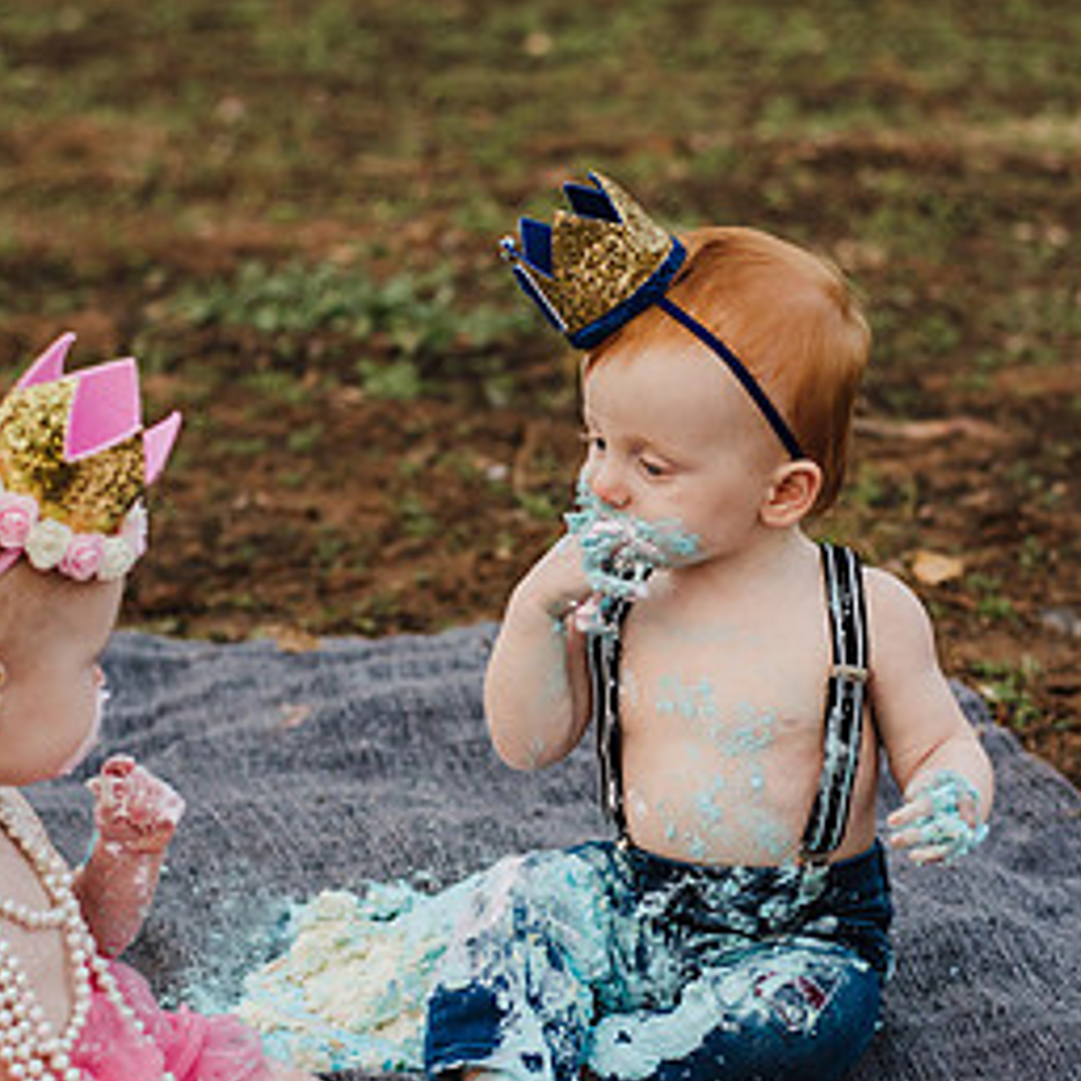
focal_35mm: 96
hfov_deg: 18.1
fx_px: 3392
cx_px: 589
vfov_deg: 18.0
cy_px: 742
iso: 400
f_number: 2.8
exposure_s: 1/500
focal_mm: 50
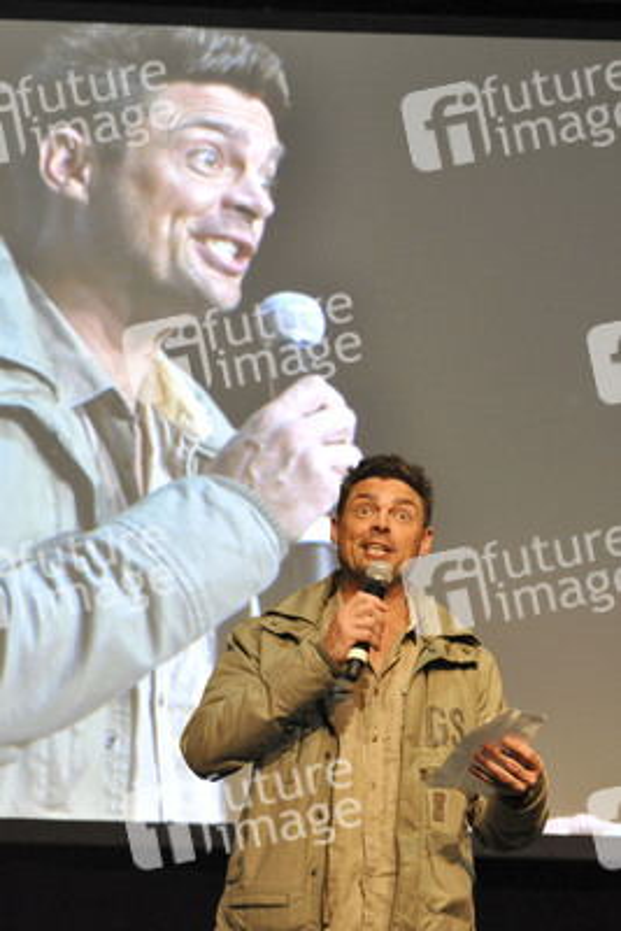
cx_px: 310
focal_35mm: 105
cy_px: 466
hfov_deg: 13.1
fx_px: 2714
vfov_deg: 19.4
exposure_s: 1/100
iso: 1600
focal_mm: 70
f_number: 5
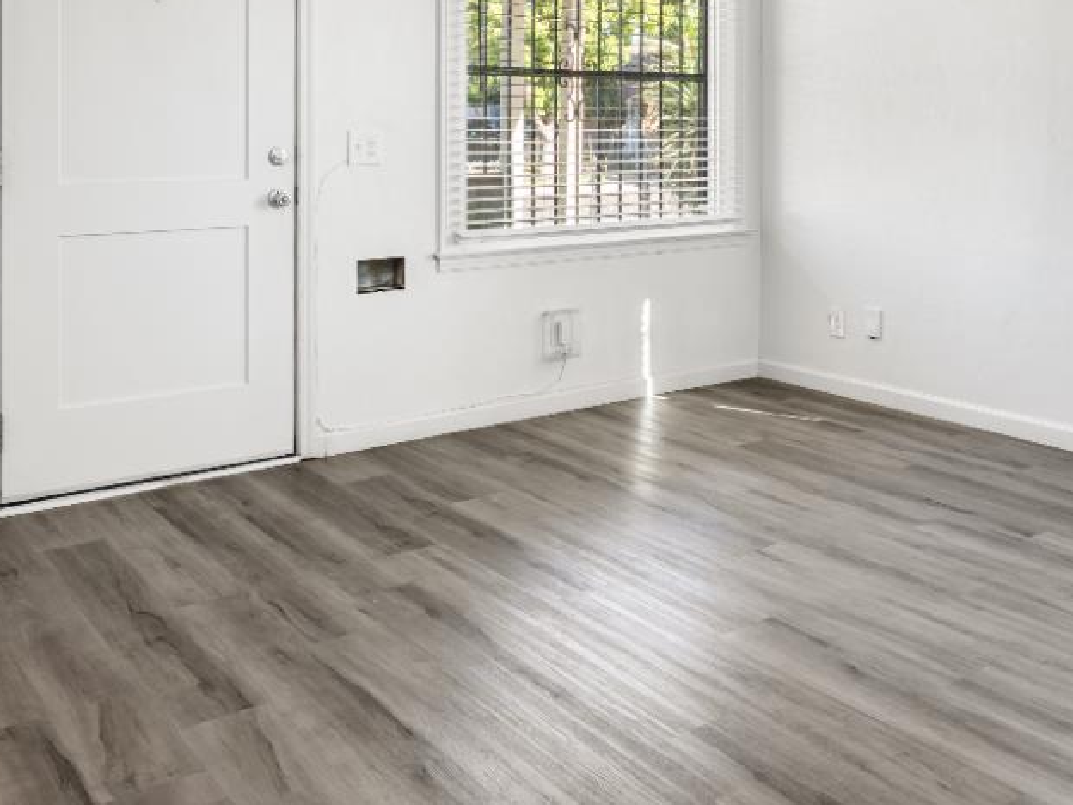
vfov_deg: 36.5
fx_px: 1183
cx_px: 659
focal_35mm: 38
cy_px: 181
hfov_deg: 48.4
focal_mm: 11
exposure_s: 1/5
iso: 100
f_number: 8
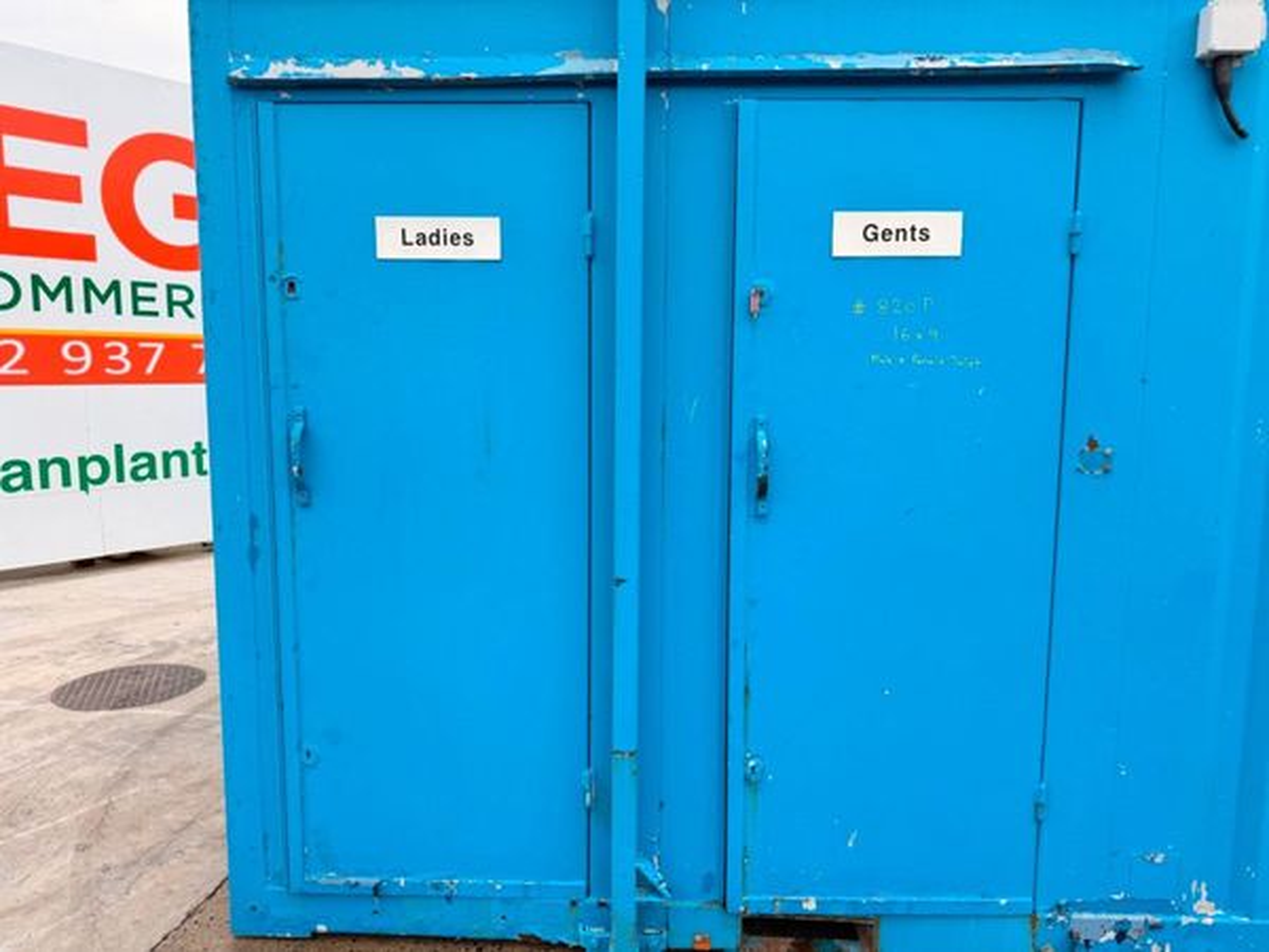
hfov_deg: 71.6
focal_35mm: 24
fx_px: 880
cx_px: 634
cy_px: 476
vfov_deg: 56.8
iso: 100
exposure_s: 1/547
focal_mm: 6.76
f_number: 1.78
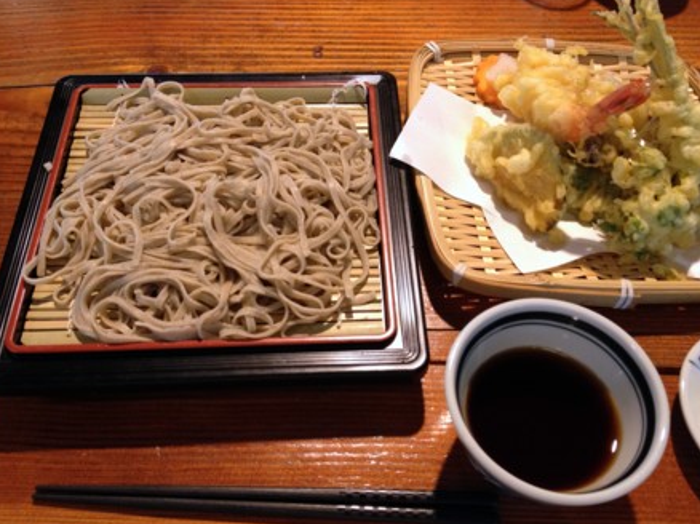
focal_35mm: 36
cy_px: 259
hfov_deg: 51.4
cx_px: 345
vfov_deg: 39.6
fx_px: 728
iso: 200
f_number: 2.4
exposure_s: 1/20
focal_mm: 4.28
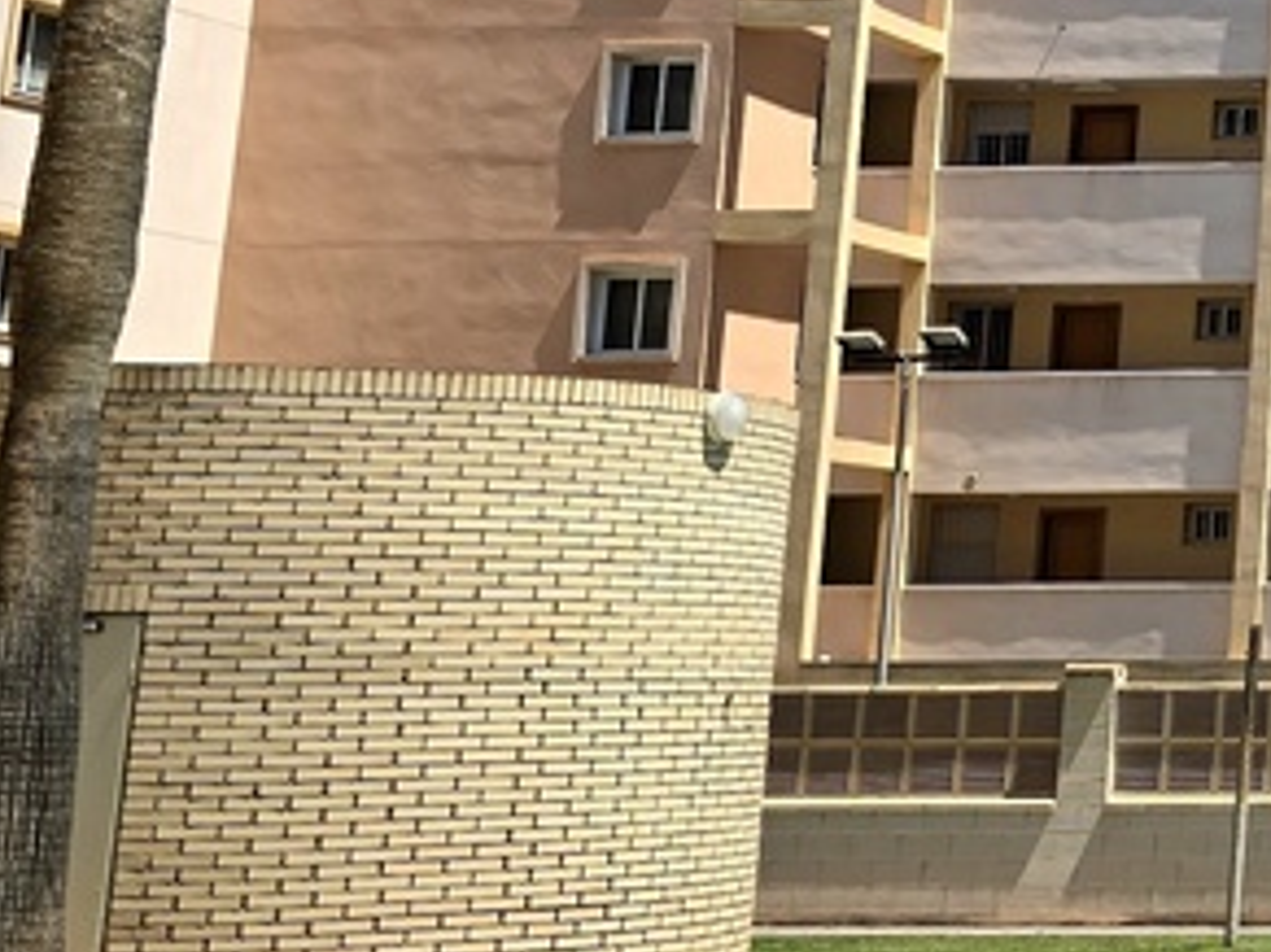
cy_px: -61
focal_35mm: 95
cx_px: 2245
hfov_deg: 17.2
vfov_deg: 15.2
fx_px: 3487
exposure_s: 1/1250
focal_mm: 6.3
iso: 12
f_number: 1.7
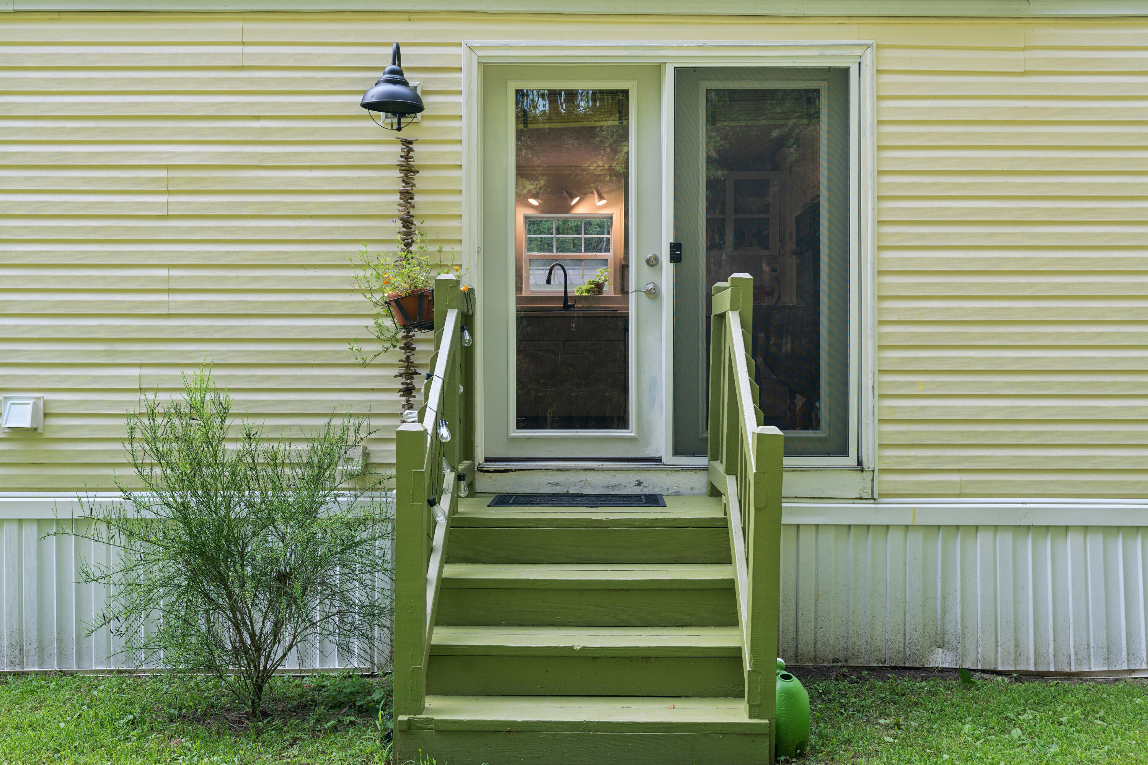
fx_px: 1116
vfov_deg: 37.9
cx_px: 574
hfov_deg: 54.4
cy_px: 382
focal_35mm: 35
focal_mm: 35
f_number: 7.1
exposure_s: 1/50
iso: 320
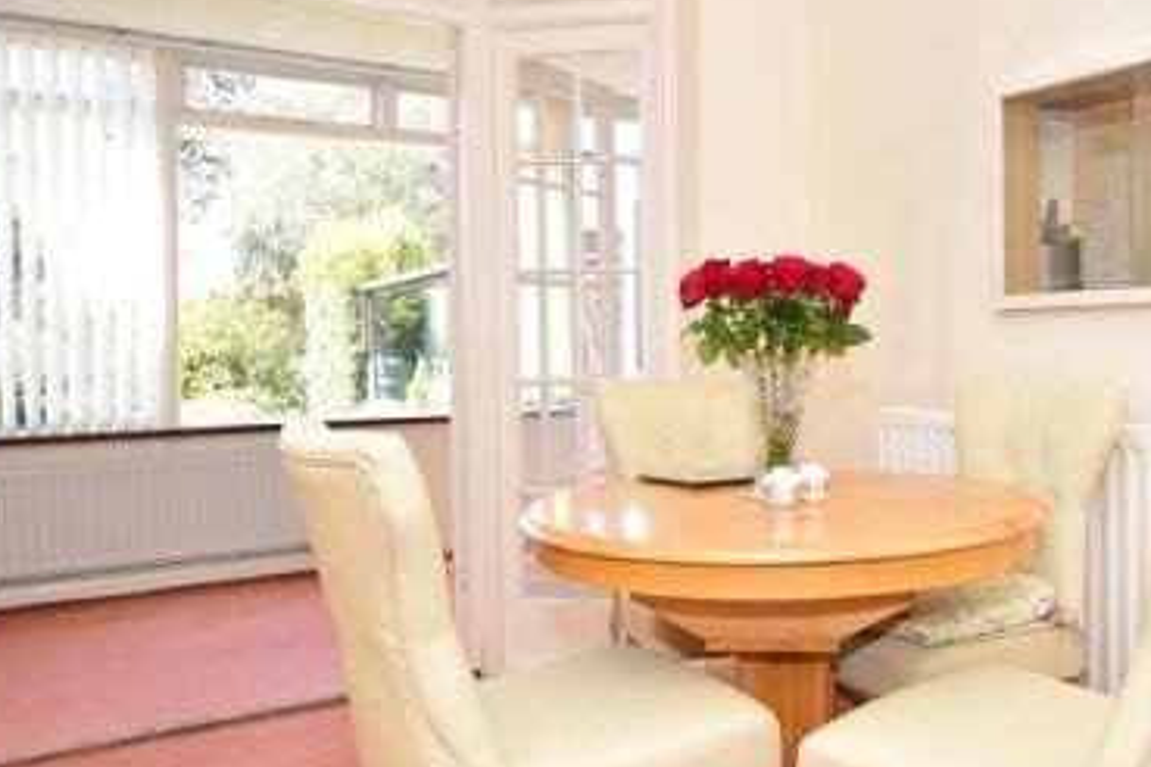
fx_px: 1023
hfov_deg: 56.5
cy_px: 332
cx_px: 830
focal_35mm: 32
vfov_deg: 41.0
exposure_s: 1/200
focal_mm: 12
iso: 500
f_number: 5.6
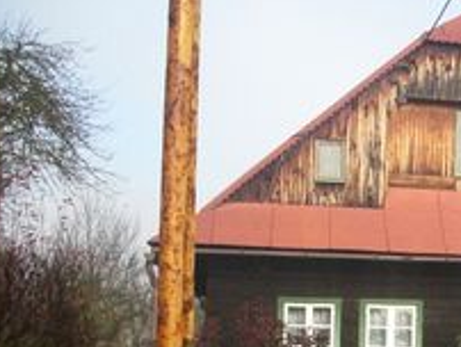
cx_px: 484
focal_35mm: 69
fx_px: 920
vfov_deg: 21.1
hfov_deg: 26.3
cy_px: 267
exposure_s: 1/337
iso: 200
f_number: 5.6
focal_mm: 6.2
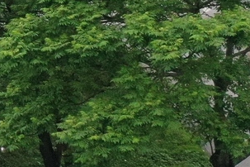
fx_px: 1285
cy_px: -77
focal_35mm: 185
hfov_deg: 10.2
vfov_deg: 7.3
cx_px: -270
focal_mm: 10.26
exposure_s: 1/2000
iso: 1000
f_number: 2.8
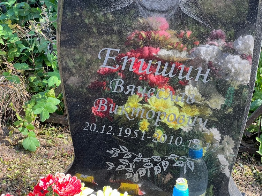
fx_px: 621
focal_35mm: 82
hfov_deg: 23.8
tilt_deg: -30.0
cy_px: 101
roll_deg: +0.5
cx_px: 139
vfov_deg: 18.0
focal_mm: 9
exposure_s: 1/99
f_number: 2.8
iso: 50
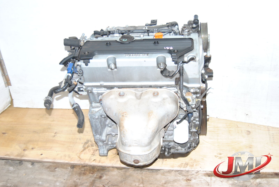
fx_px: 372
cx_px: 140
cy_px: 94
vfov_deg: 28.2
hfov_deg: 41.1
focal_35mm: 48
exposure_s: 1/200
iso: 400
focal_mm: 32
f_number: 5
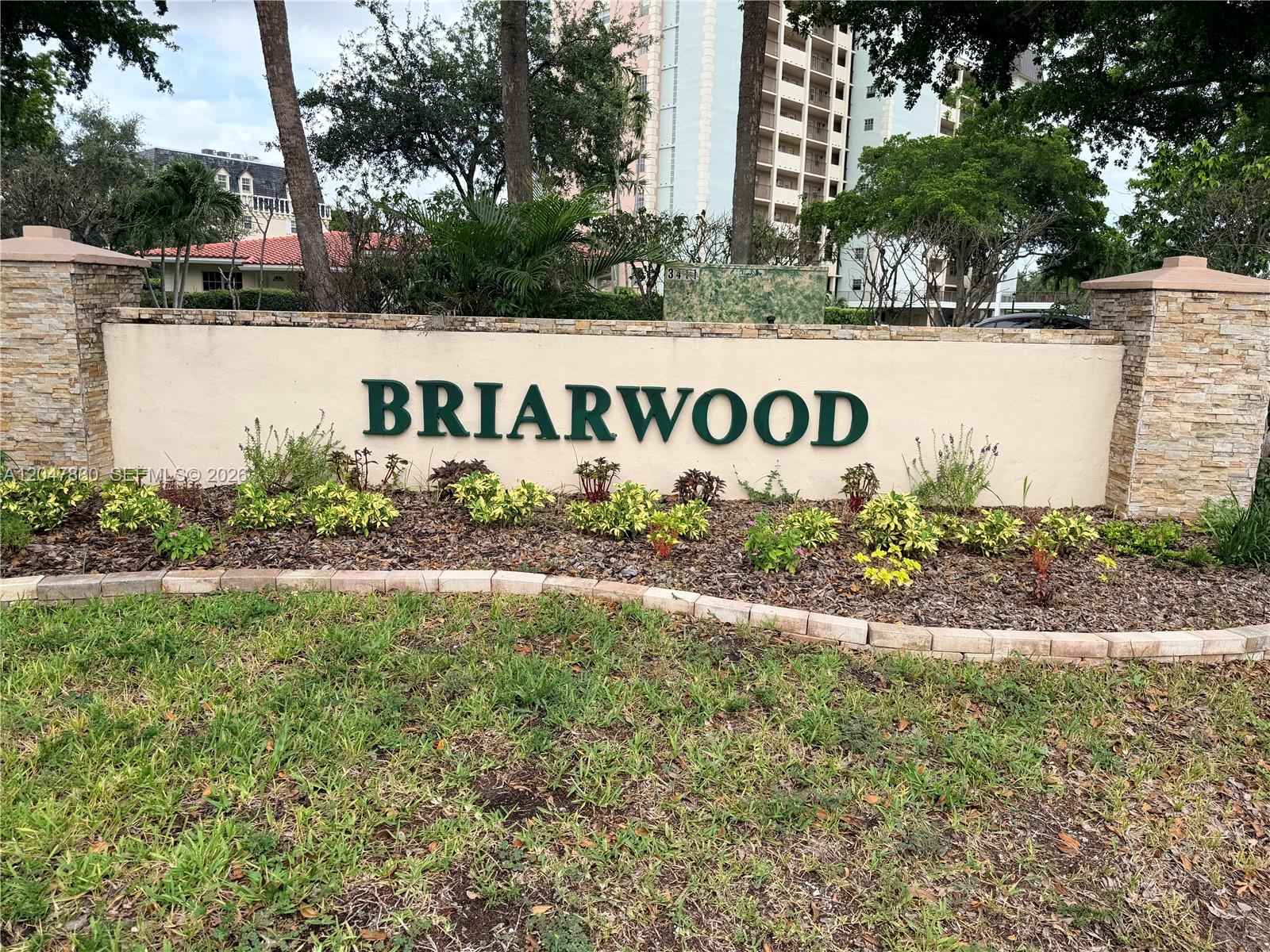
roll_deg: -1.3
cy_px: 476
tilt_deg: -8.7
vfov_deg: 56.8
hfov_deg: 71.6
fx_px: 881
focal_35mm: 24
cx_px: 635
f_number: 1.78
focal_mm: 6.76
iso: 80
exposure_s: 1/2110
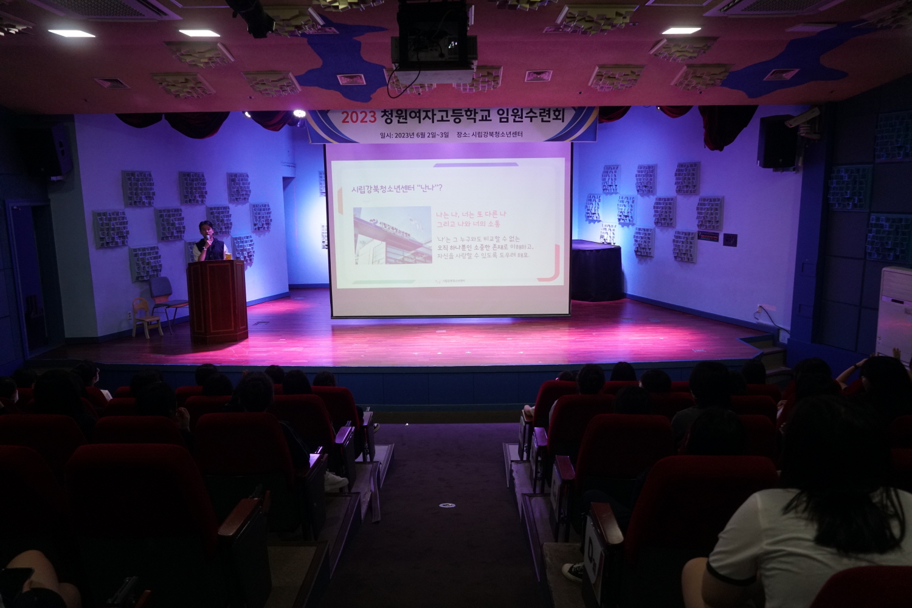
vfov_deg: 47.9
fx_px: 684
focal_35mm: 27
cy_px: 304
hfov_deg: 67.4
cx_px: 456
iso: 1000
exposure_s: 1/160
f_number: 3.5
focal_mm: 18
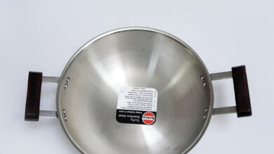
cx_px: 135
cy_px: 92
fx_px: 342
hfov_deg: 43.7
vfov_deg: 25.4
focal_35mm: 47
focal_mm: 44
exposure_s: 1/160
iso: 6400
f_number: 16
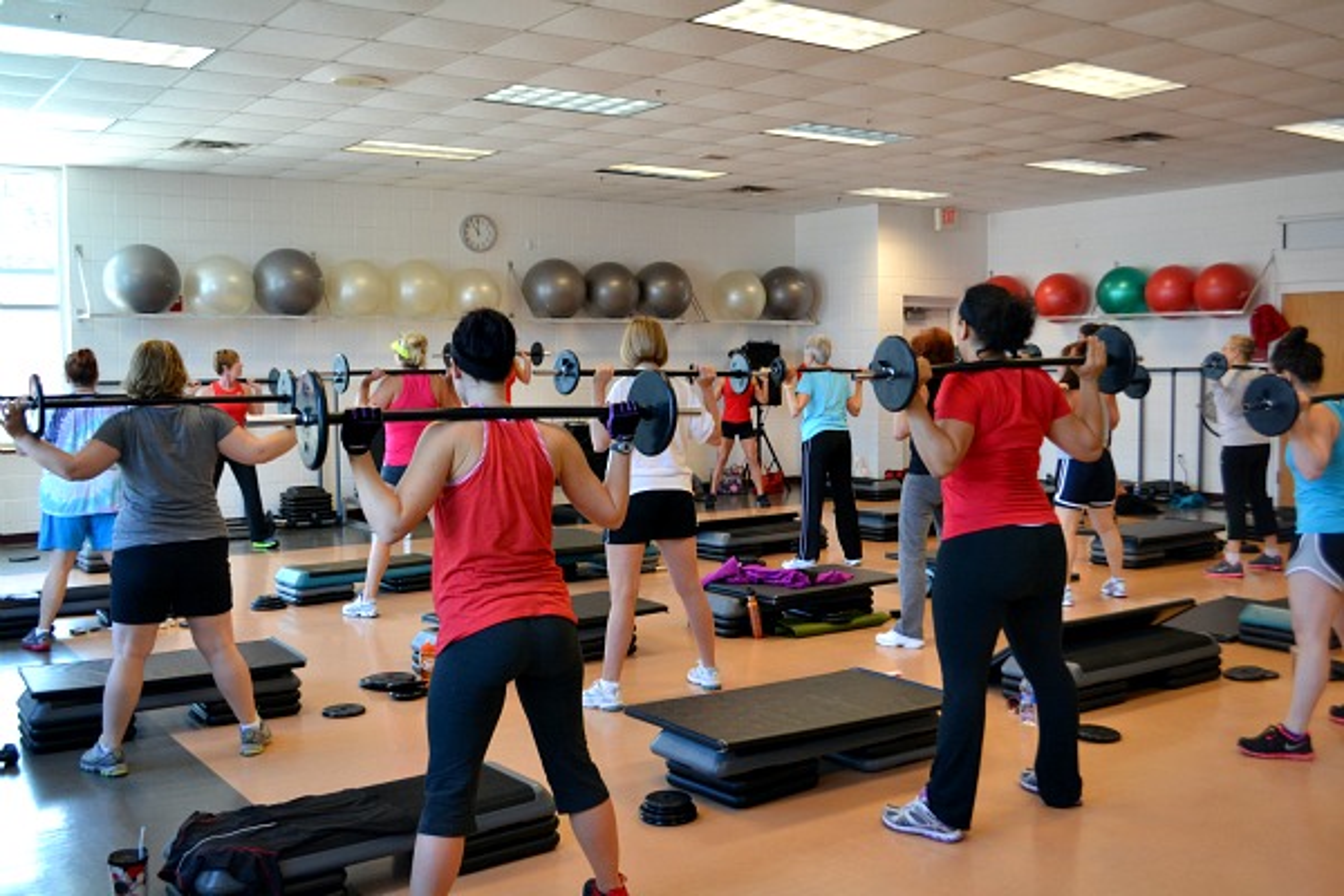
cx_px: 672
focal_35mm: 36
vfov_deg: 36.9
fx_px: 1344
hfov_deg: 53.1
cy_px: 448
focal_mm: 24
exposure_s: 1/60
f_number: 4
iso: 800
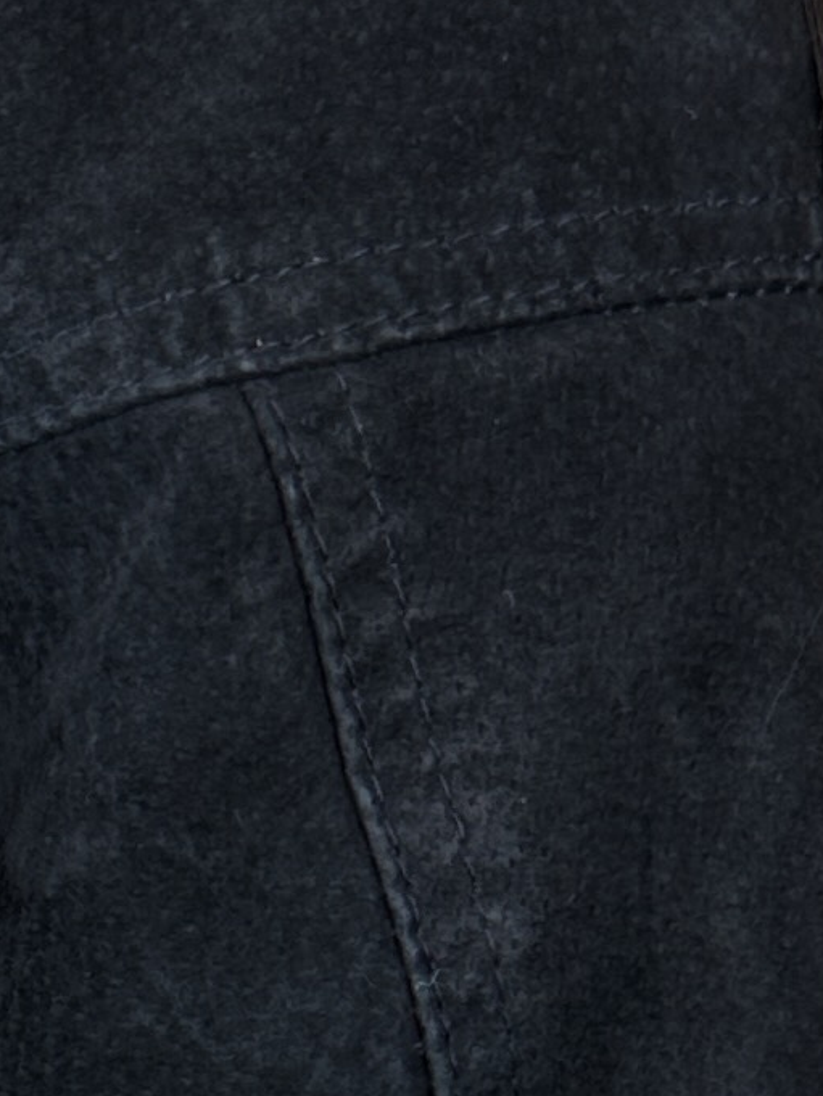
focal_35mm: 125
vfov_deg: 14.5
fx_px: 3961
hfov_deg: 11.8
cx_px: 280
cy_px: 1739
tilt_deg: -4.4
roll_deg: +0.5
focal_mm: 6.86
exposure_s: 1/104
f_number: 1.78
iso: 50
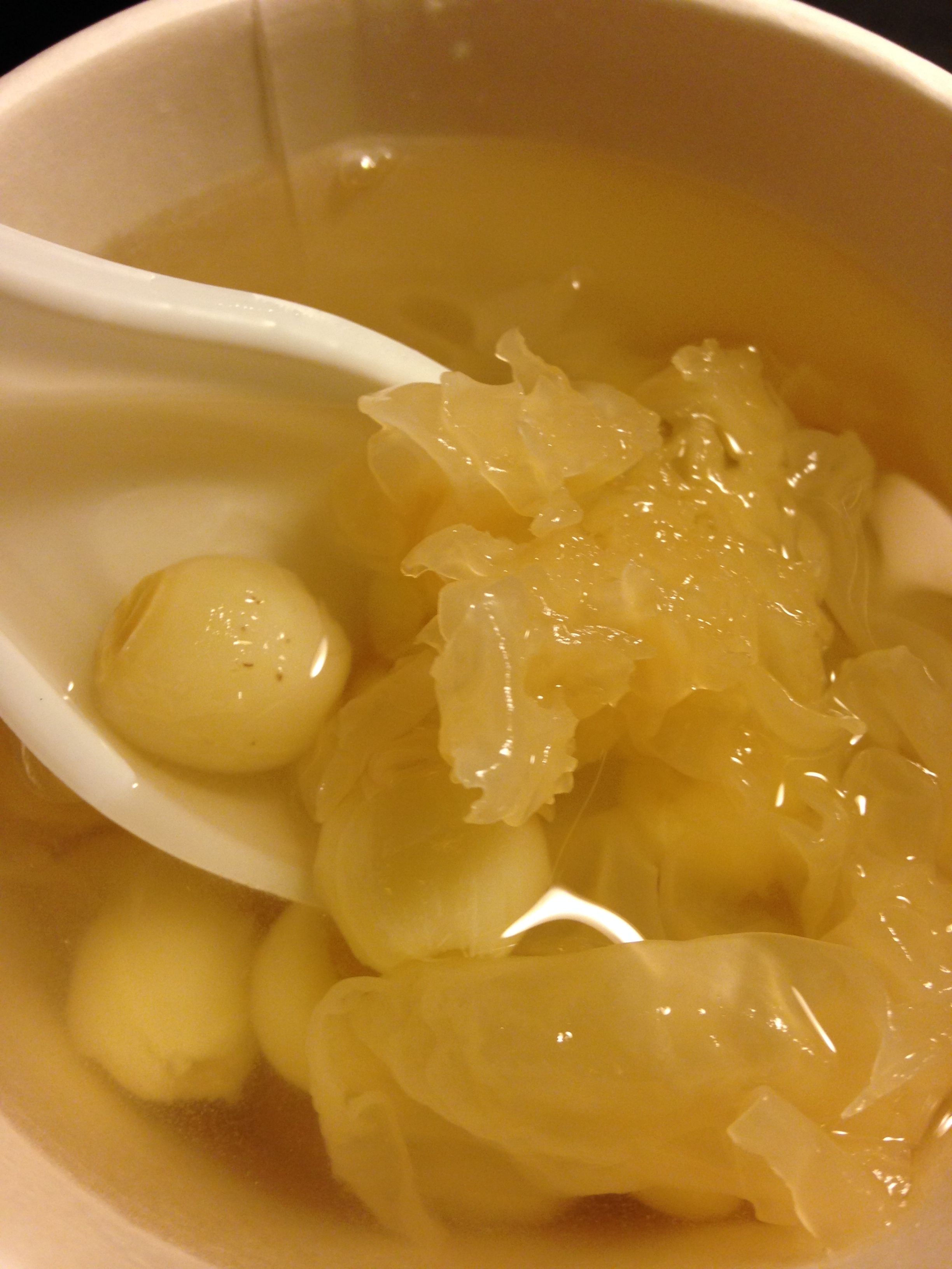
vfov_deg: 55.4
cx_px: 476
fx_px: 1210
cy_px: 634
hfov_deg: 42.9
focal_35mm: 33
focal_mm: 4.12
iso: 100
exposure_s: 1/20
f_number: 2.4
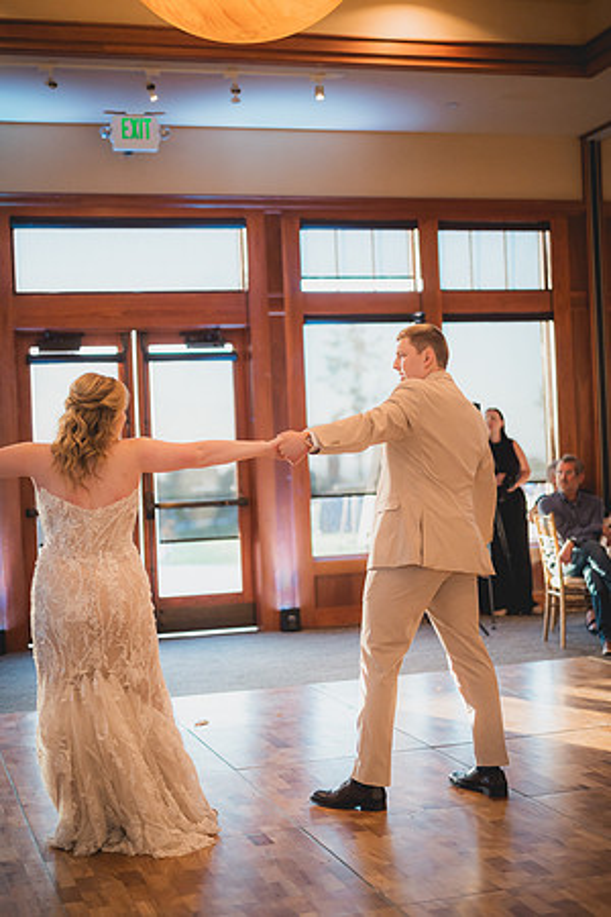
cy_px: 458
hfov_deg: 27.0
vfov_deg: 39.6
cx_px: 306
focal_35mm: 50
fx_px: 1273
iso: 1250
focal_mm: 50
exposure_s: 1/1250
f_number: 1.4
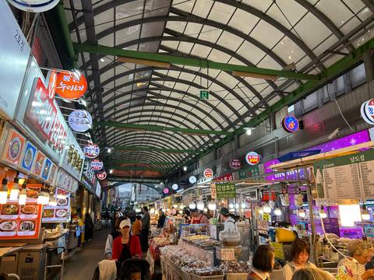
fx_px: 281
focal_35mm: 26
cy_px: 140
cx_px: 187
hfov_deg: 67.3
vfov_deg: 53.1
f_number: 1.5
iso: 50
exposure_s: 1/163
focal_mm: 5.7
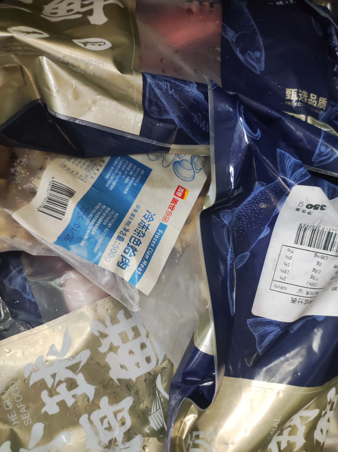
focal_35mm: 25
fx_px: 326
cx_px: 169
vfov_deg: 69.4
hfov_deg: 54.8
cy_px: 226
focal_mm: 4.74
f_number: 1.79
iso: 1201
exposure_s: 1/33
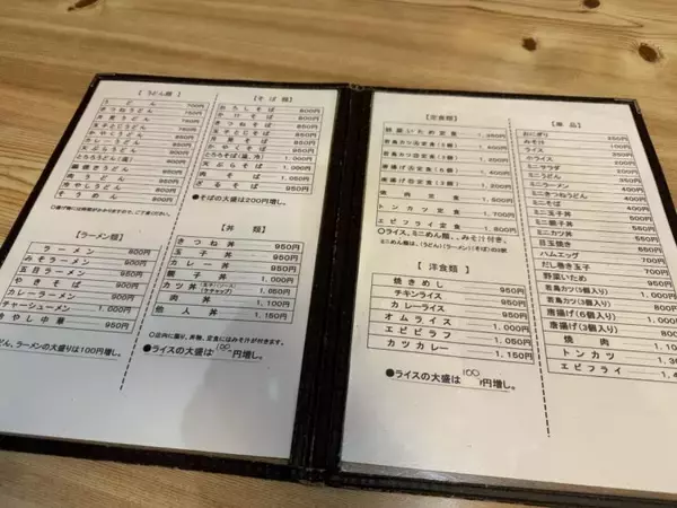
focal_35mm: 24
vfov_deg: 56.8
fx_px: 469
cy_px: 254
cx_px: 338
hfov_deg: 71.6
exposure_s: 1/60
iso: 125
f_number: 1.78
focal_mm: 6.76
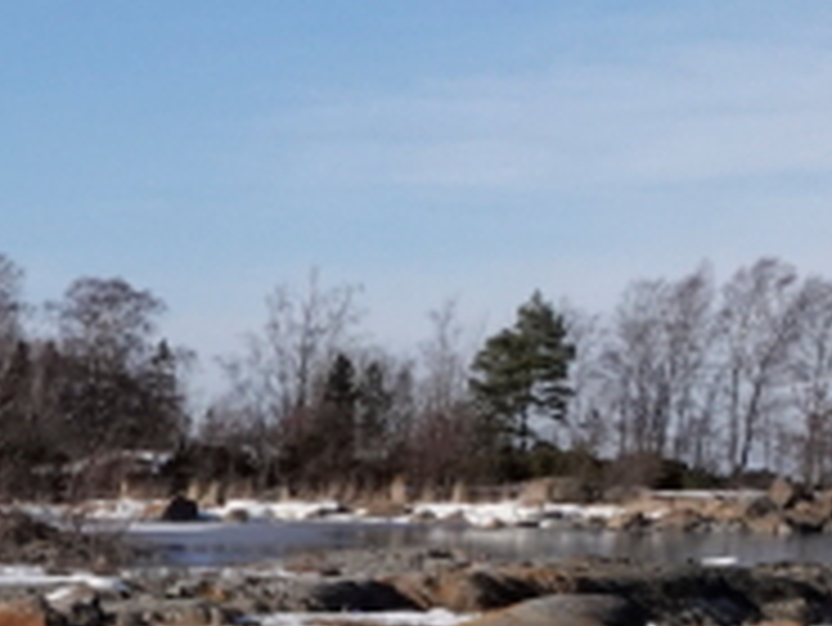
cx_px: -738
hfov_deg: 14.9
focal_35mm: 112
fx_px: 2694
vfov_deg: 12.7
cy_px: 894
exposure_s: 1/1250
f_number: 11
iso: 800
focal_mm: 8.8
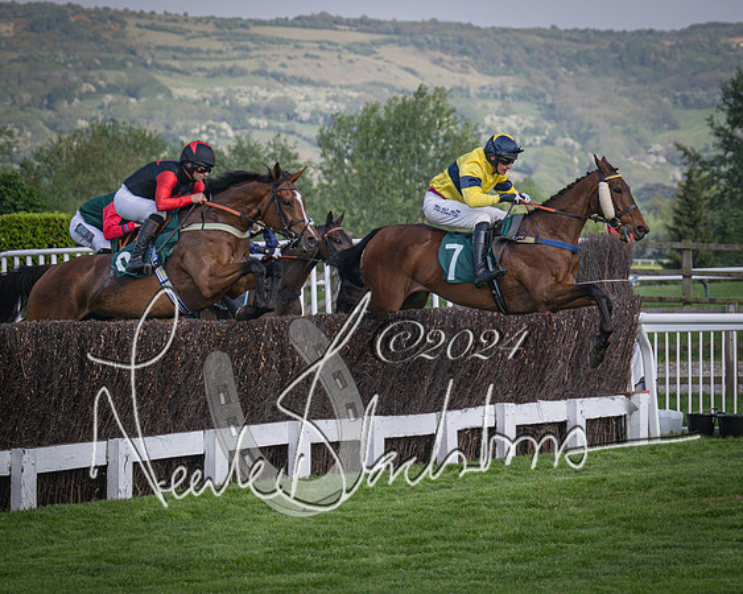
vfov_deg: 8.9
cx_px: 457
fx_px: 3834
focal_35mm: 174
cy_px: 301
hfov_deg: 11.1
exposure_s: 1/2500
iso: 400
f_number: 4
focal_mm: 98
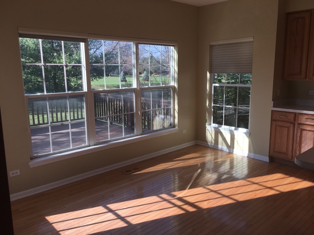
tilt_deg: -9.4
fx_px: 263
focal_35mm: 29
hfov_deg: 61.7
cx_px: 157
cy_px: 118
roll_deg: +0.9
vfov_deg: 48.2
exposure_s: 1/413
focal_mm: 4.15
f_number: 2.2
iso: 25
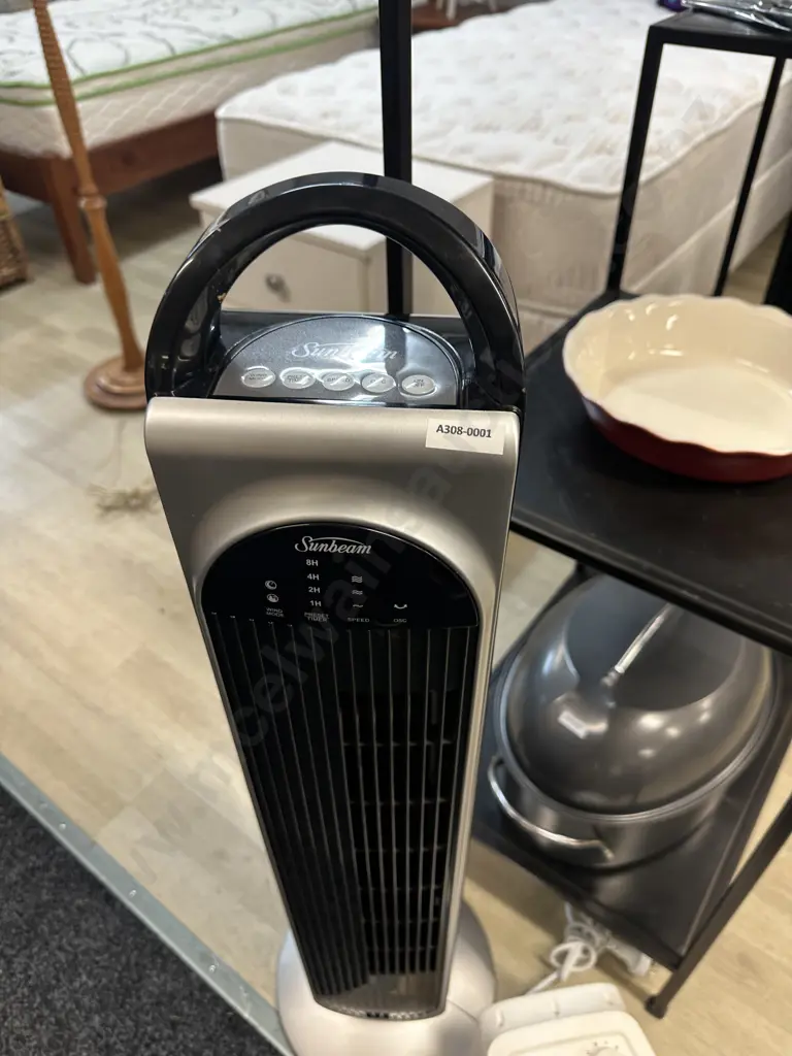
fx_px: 732
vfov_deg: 71.6
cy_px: 528
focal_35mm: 24
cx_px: 396
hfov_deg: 56.8
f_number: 1.78
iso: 125
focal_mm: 6.86
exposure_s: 1/50
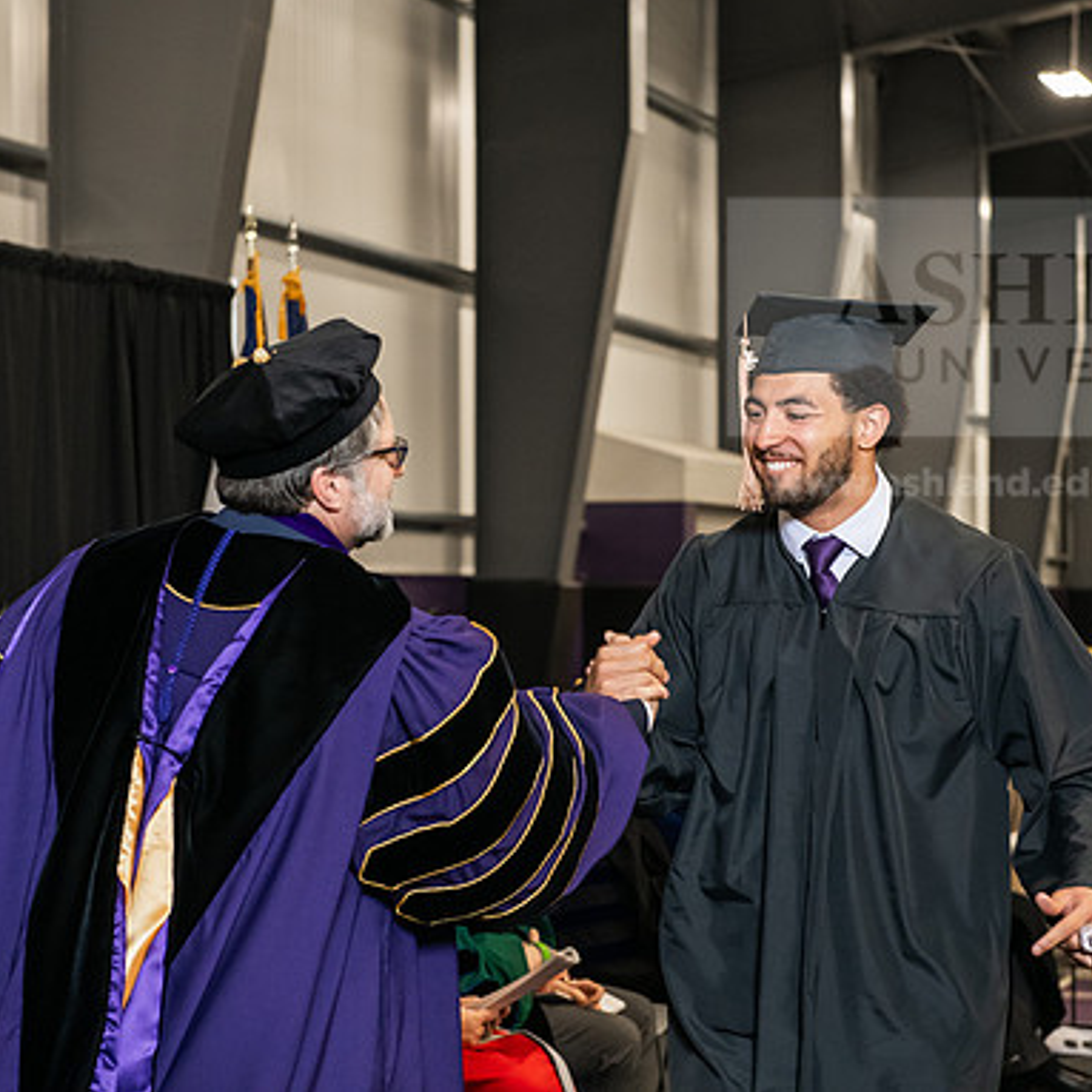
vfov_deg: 19.3
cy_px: 543
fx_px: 3212
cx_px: 642
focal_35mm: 90
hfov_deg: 19.3
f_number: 5
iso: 2500
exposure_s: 1/200
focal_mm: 70
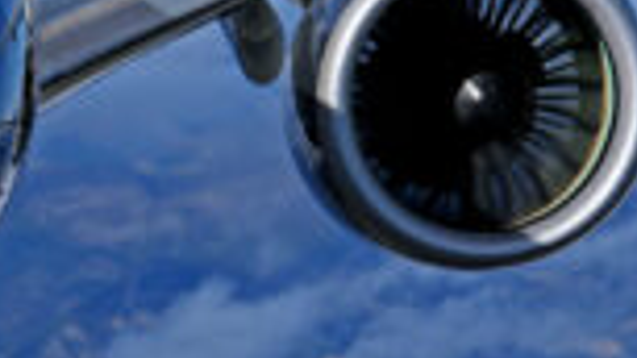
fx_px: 6958
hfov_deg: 5.2
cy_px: 302
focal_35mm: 412
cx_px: -196
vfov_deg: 2.9
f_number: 9
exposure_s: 1/800
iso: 200
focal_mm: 70
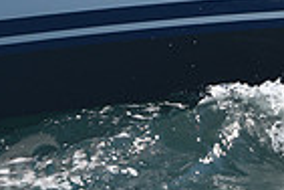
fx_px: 4204
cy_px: -163
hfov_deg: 3.9
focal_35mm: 533
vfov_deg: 2.6
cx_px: 268
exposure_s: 1/1000
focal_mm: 130
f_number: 5
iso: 250
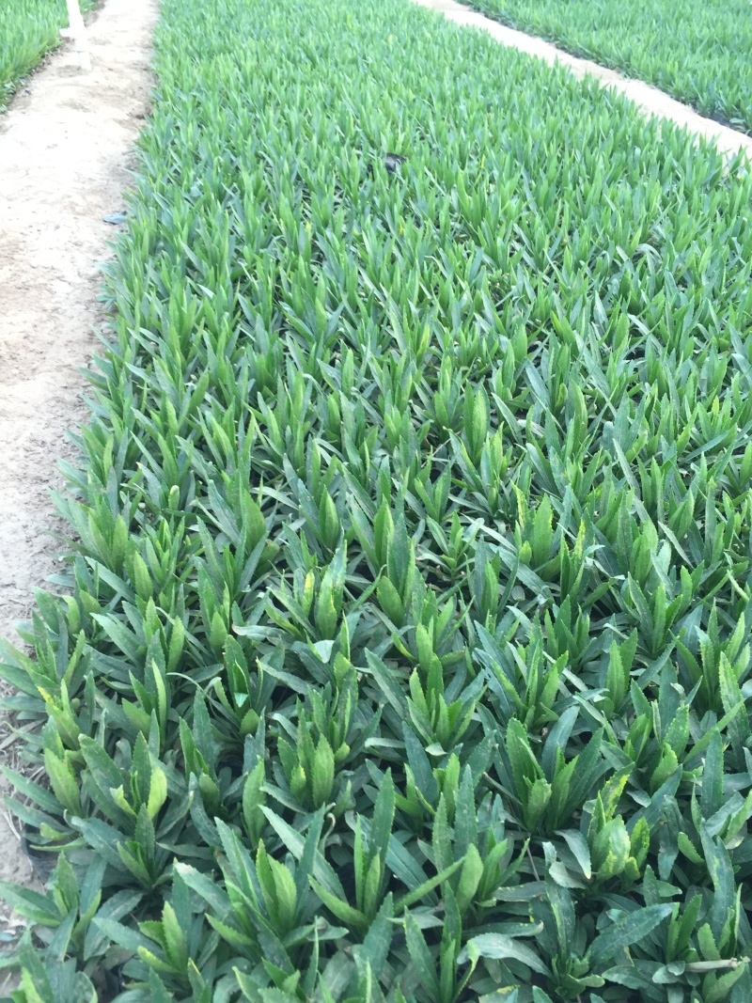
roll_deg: -0.7
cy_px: 502
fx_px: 840
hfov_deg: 48.2
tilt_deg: -34.3
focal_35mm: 29
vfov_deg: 61.7
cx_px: 376
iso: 50
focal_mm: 4.15
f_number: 2.2
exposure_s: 1/100
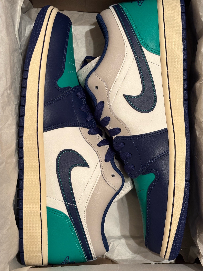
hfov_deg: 28.0
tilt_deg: -85.8
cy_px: 136
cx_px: 102
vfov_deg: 36.8
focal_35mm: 52
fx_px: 407
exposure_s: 1/33
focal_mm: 5.96
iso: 125
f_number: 1.6
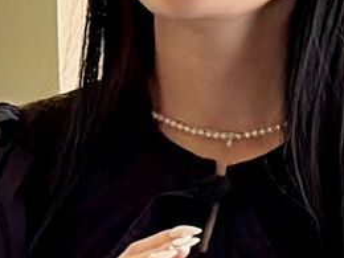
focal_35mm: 354
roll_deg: +1.9
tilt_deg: -1.9
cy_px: 153
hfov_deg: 5.6
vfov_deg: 4.2
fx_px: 3518
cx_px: -156
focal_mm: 6.86
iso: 80
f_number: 1.78
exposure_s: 1/269
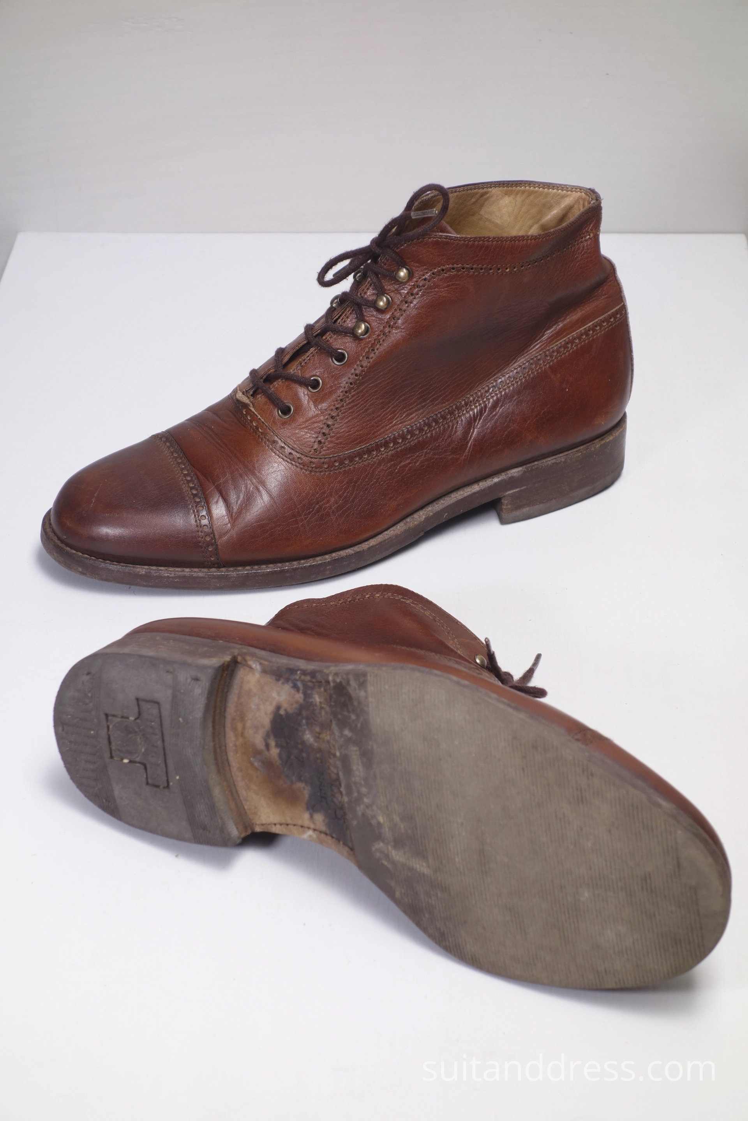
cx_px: 374
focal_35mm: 100
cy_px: 560
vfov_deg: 20.4
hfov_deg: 13.7
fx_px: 3116
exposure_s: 1/20
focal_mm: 37.1
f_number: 5
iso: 125
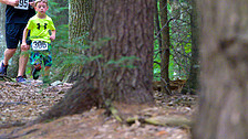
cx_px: 91
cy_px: 81
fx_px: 2768
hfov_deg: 5.1
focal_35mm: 421
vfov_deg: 2.9
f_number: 4
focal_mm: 200
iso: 8000
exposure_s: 1/200
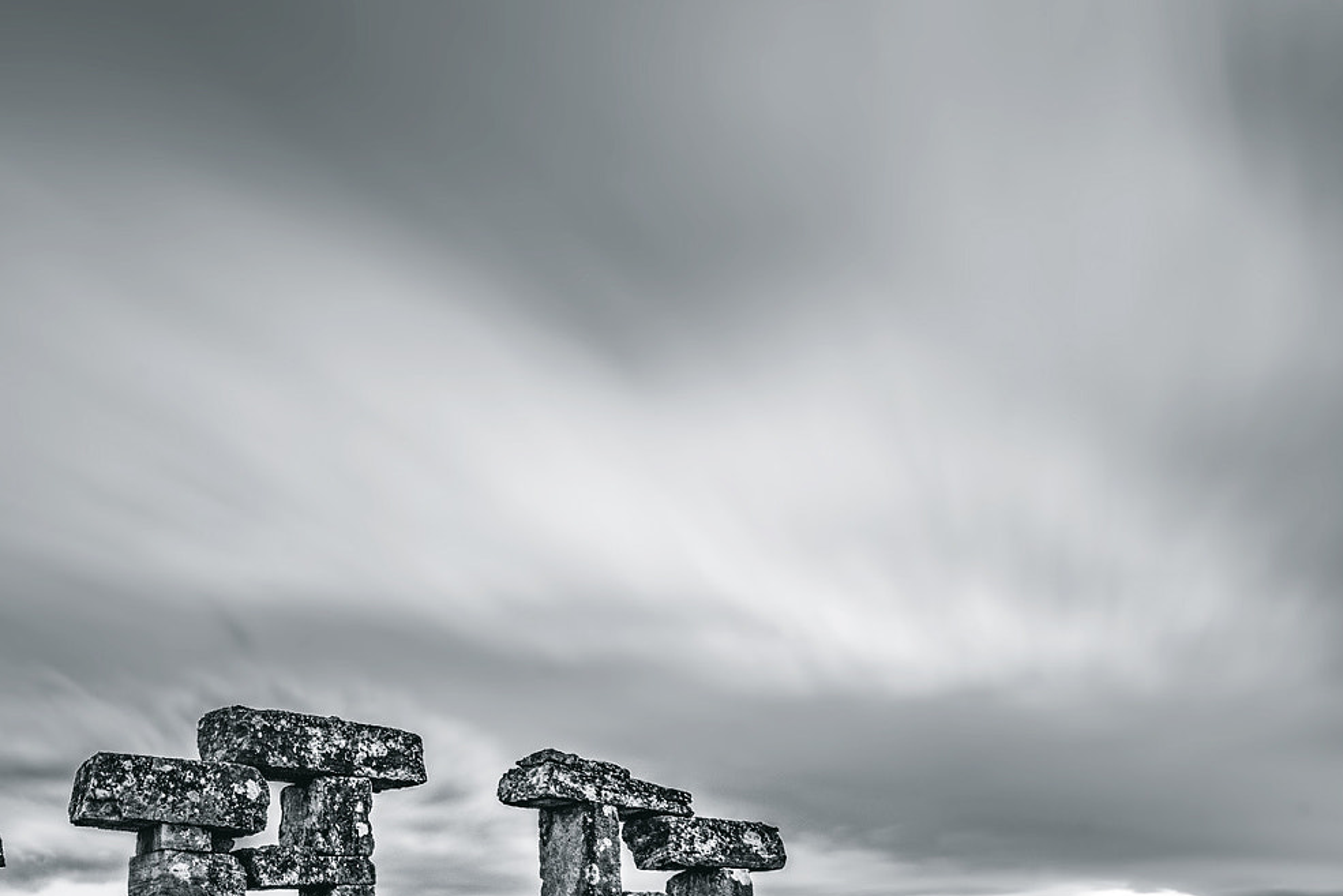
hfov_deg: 46.8
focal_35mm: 39
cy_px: 681
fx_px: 1455
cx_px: 262
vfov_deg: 33.5
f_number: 18
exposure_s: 106
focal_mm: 16
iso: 100
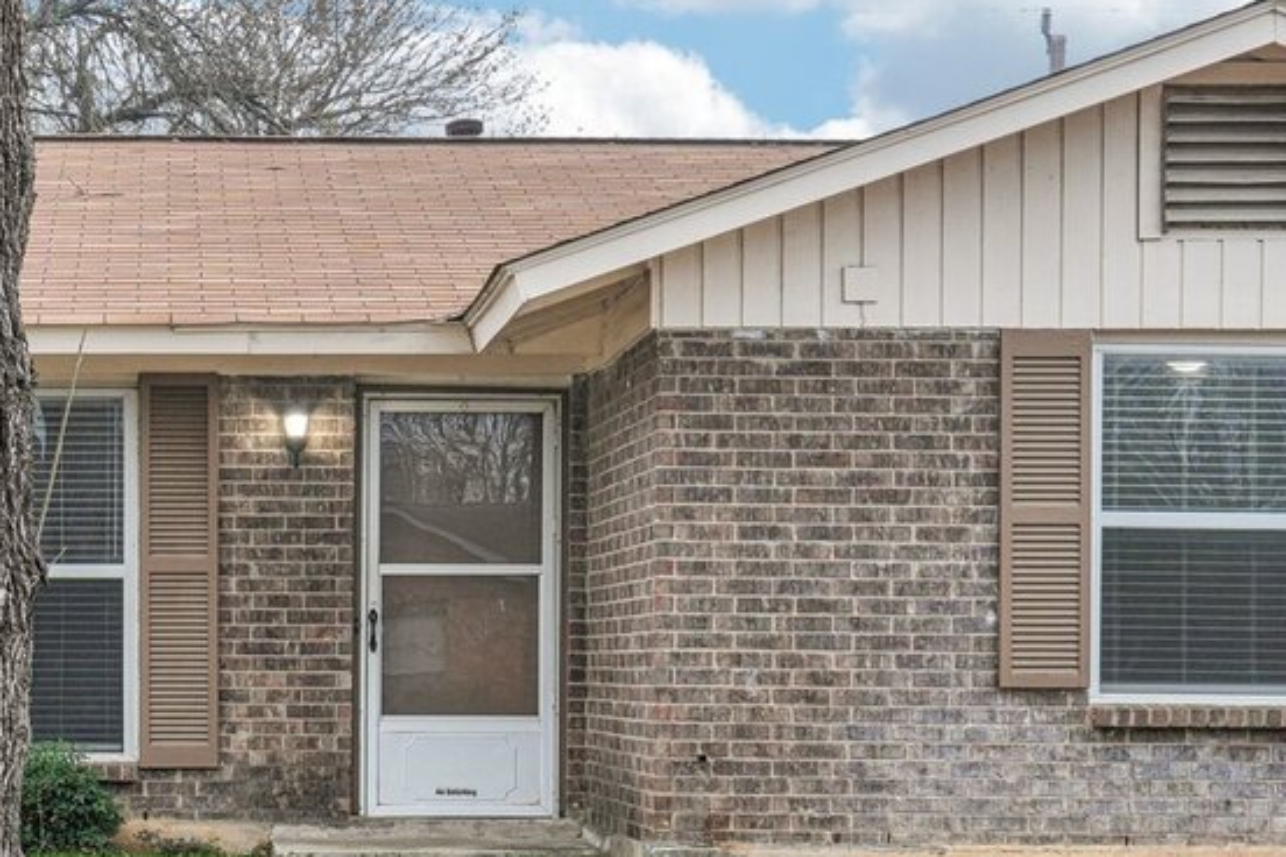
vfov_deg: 14.9
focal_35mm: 91
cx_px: 193
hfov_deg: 22.0
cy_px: 685
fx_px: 3250
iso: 200
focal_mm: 31
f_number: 8
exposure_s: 1/10
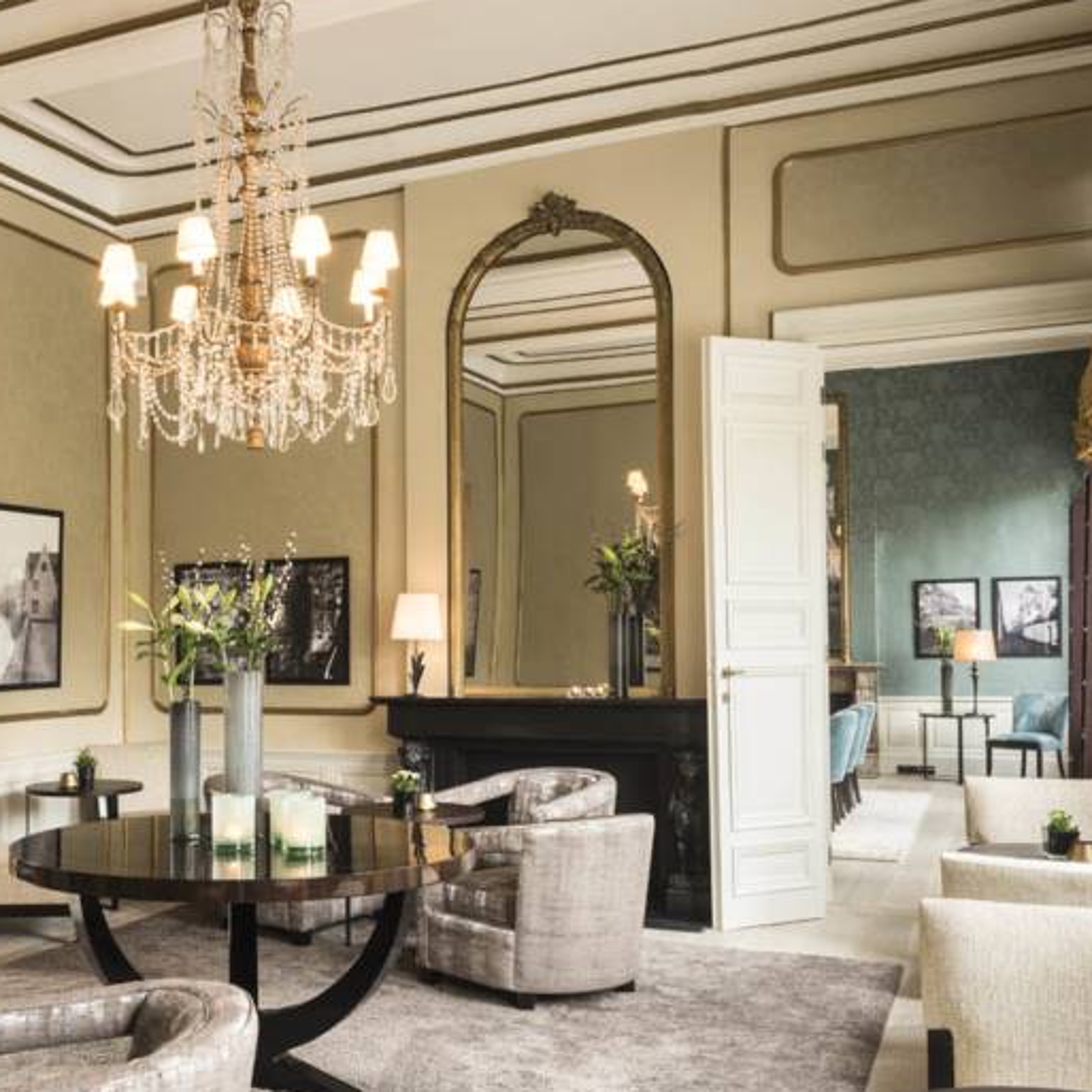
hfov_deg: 39.6
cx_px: 253
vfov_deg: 40.7
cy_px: 679
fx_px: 1463
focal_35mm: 41
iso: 100
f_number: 11
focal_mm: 24
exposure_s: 1.3
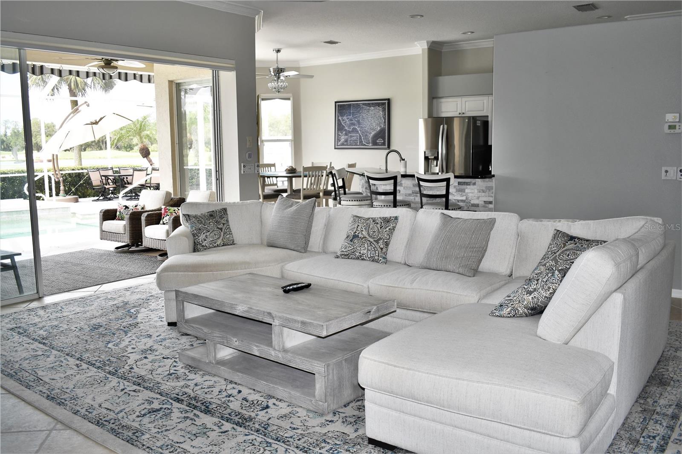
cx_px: 341
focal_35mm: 30
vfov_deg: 43.6
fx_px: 568
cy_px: 227
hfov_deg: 61.9
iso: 200
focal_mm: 20
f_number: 3.8
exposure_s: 1/160
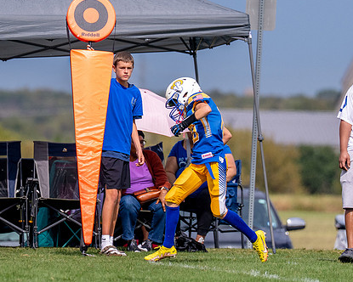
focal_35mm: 638
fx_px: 6665
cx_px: 136
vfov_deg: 2.4
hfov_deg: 3.0
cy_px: 111
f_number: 2.8
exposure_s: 1/8000
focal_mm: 200
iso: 250
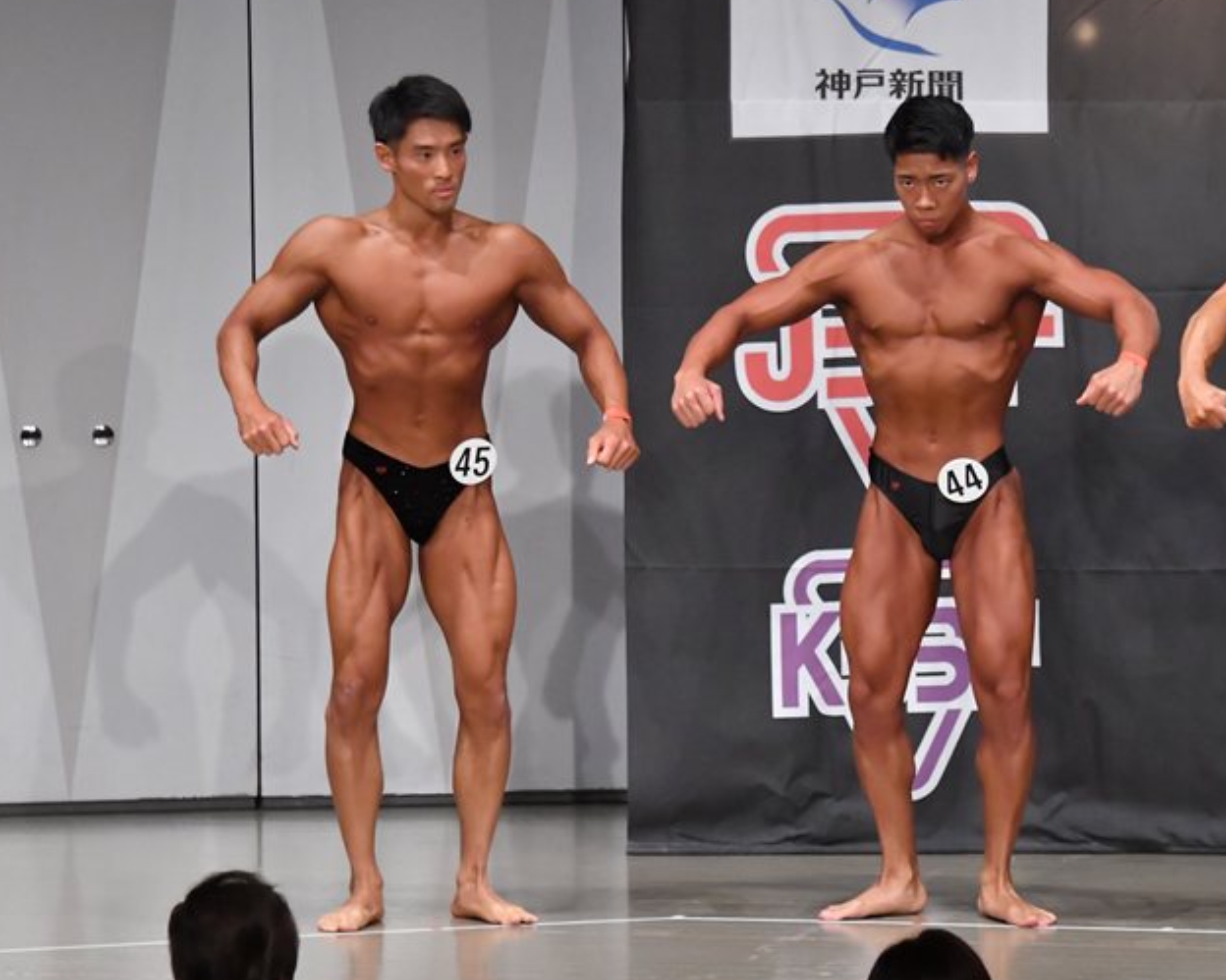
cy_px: 479
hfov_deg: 7.4
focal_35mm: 262
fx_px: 9505
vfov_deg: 5.9
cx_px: 677
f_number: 5.6
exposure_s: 1/400
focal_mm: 150
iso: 6400
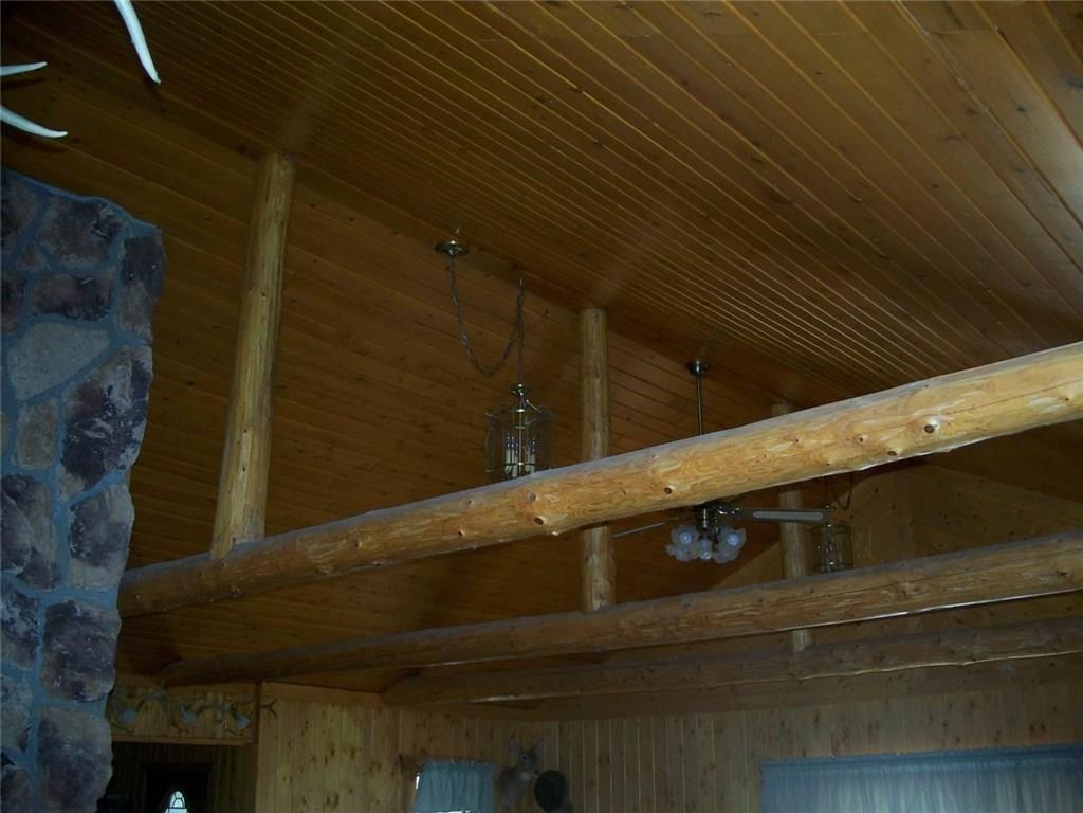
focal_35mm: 37
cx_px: 542
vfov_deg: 38.7
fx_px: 1158
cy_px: 406
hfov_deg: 50.1
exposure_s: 1/60
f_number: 2.8
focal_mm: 7.8
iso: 200
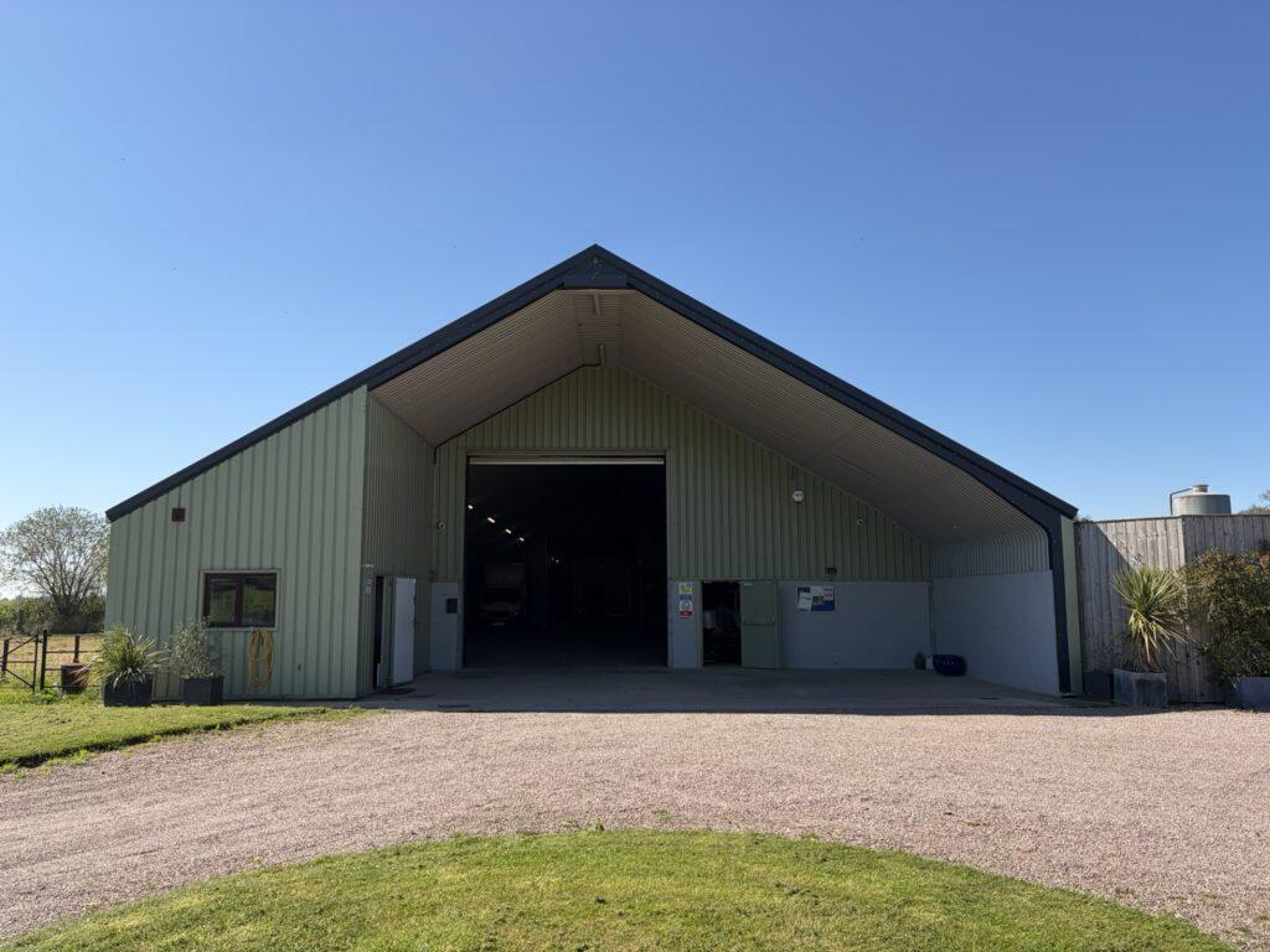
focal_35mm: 26
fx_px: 954
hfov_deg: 67.3
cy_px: 476
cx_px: 635
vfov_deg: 53.1
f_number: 1.6
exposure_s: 1/2364
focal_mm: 5.96
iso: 50
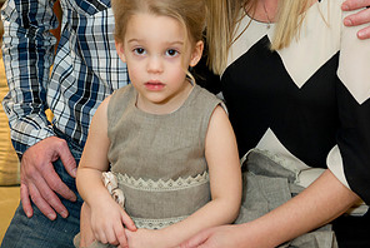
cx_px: 184
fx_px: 905
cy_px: -21
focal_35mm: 88
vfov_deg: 15.2
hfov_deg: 23.1
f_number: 4
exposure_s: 1/80
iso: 1250
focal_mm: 58
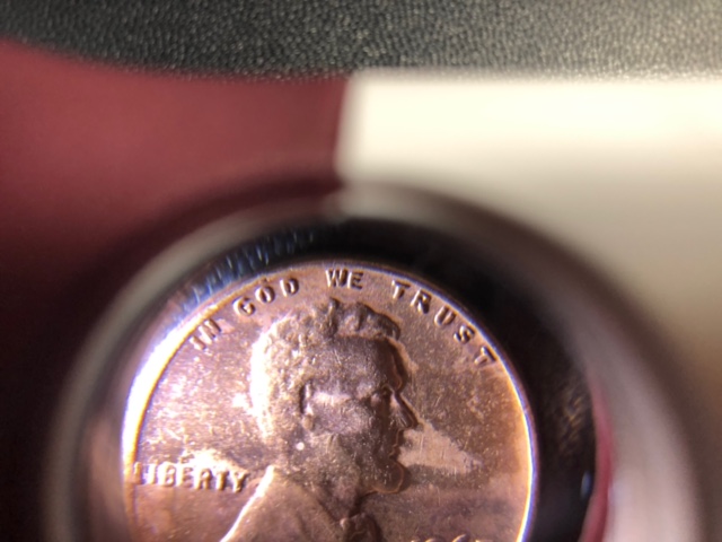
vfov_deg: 49.7
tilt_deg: -83.2
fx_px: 584
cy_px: 271
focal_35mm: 28
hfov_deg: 63.4
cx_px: 361
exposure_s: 1/30
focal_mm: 3.99
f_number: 1.8
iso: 32
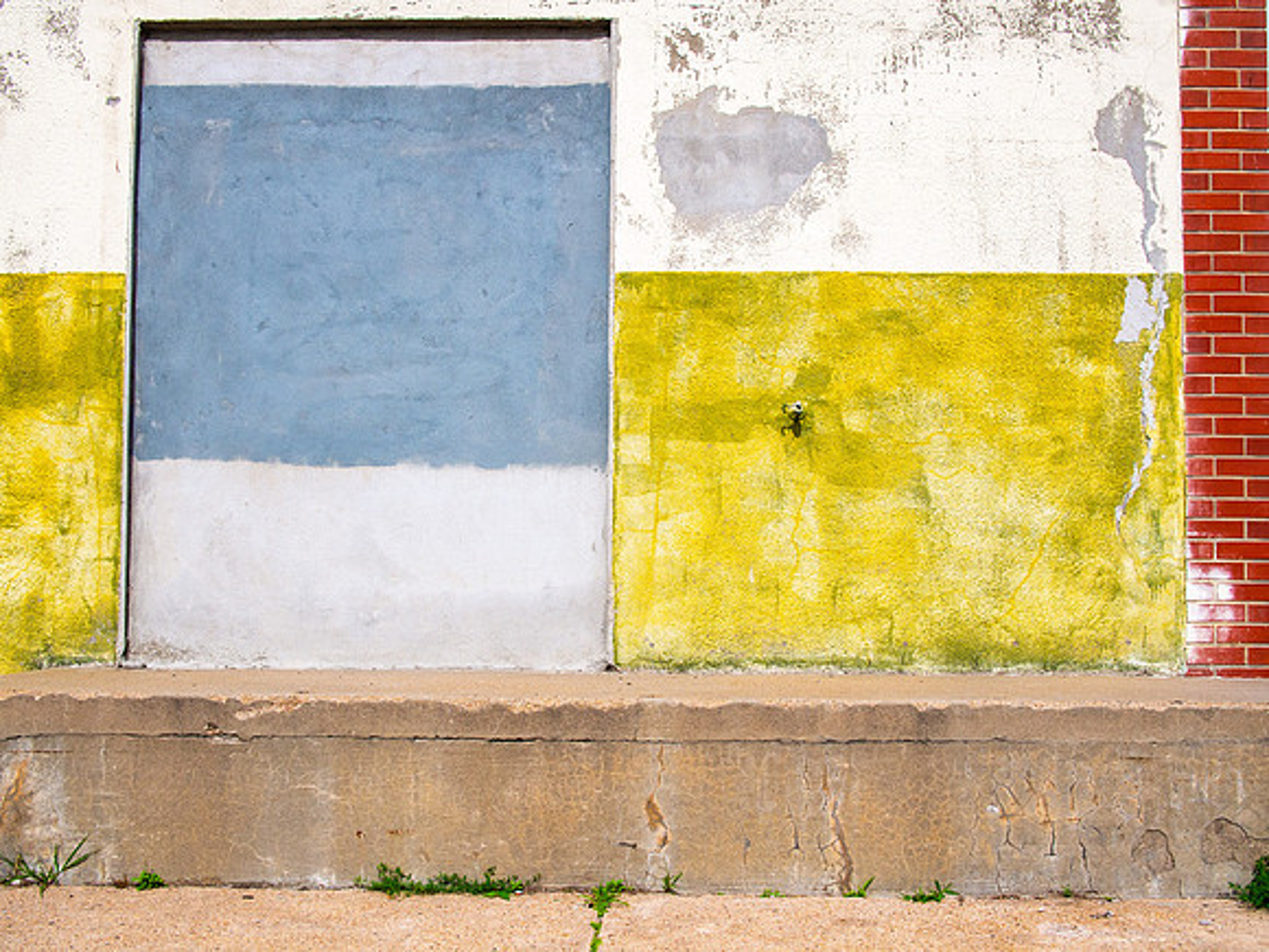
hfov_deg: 38.2
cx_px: 634
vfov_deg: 29.1
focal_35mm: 50
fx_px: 1833
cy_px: 476
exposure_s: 1/800
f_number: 8
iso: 200
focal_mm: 25
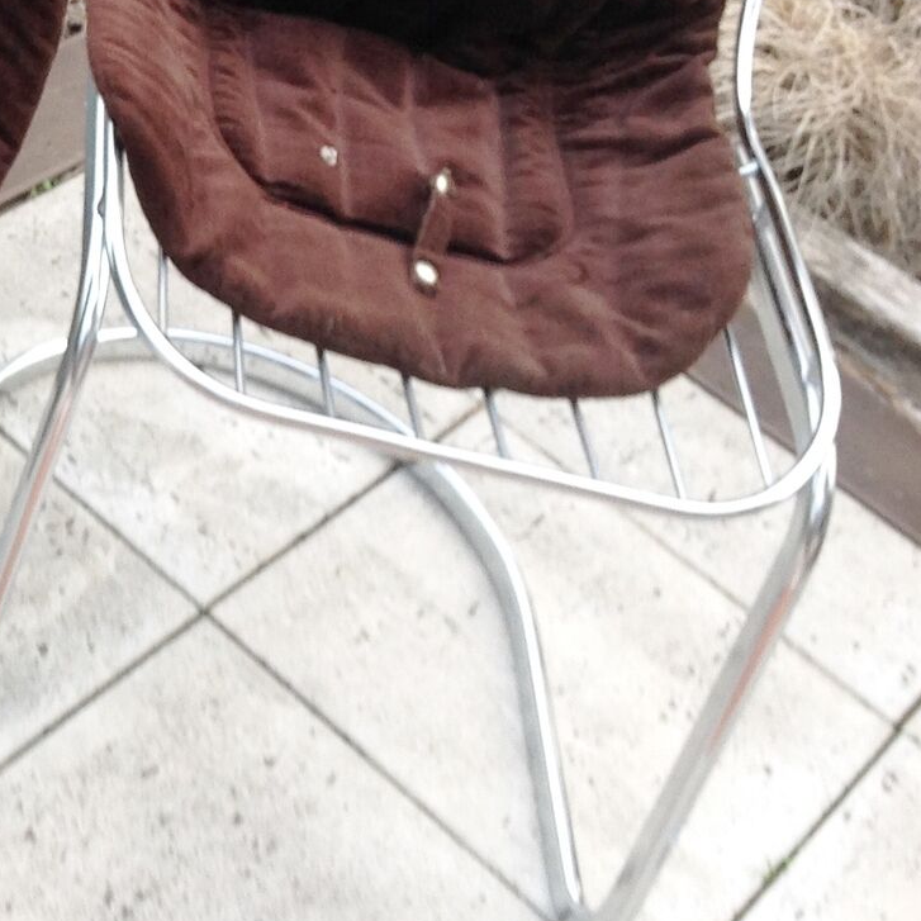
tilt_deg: -40.3
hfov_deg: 19.2
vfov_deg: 20.1
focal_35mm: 85
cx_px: -201
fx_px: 2559
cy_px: 142
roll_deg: -13.3
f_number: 2.4
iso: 80
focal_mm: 4.28
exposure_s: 1/120
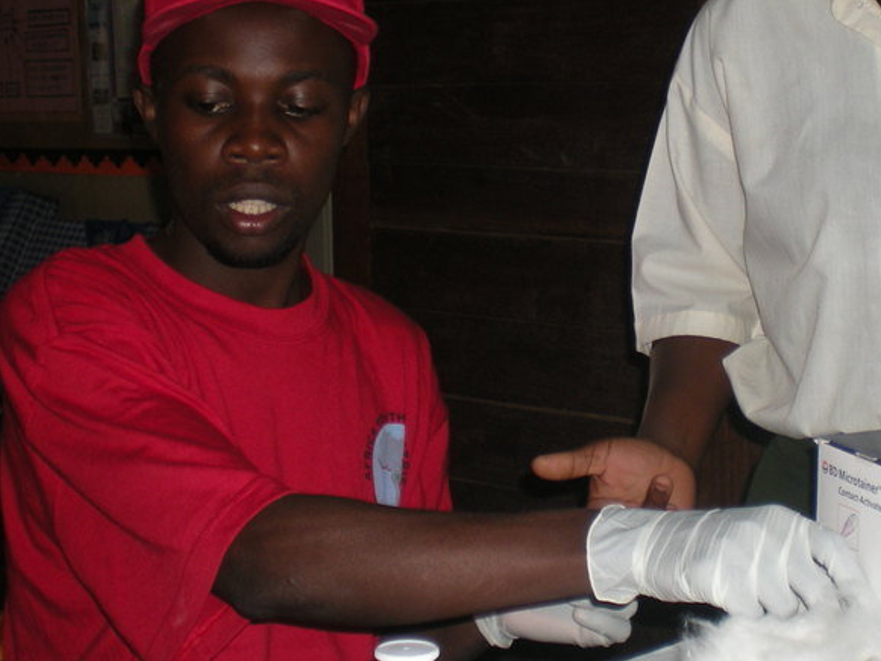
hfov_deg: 28.8
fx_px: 1706
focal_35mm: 67
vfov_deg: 21.8
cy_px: 202
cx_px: 584
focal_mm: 6.3
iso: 64
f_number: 3.1
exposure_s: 1/60
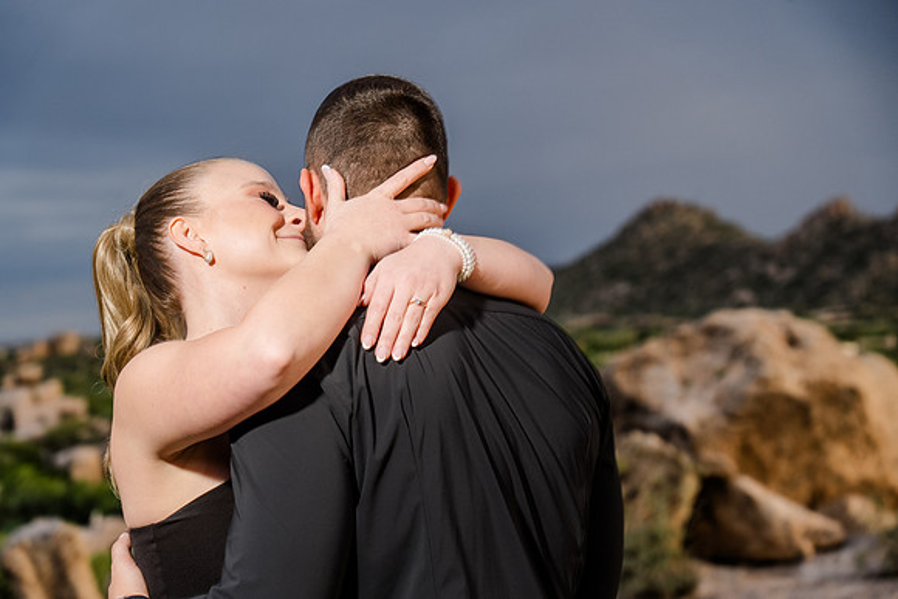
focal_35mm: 90
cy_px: 300
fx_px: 2245
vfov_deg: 15.2
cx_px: 449
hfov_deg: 22.6
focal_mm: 90
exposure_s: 1/250
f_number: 5.6
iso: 250
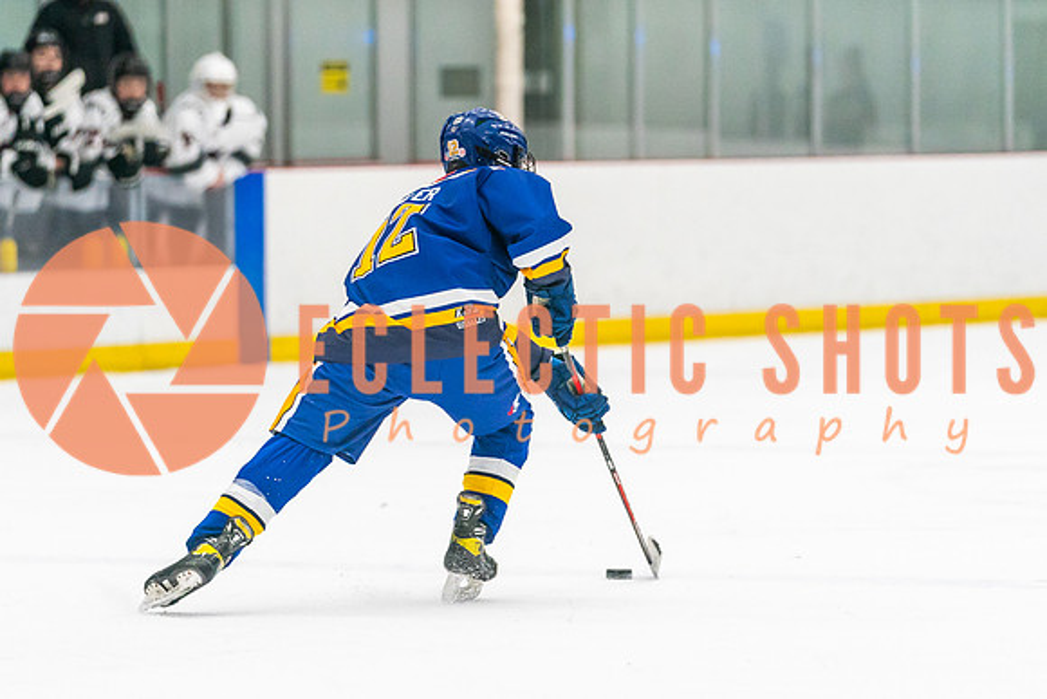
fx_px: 8240
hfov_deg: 7.3
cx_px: 468
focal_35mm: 283
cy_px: 247
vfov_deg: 4.9
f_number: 2.8
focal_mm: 186
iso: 3200
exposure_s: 1/1250
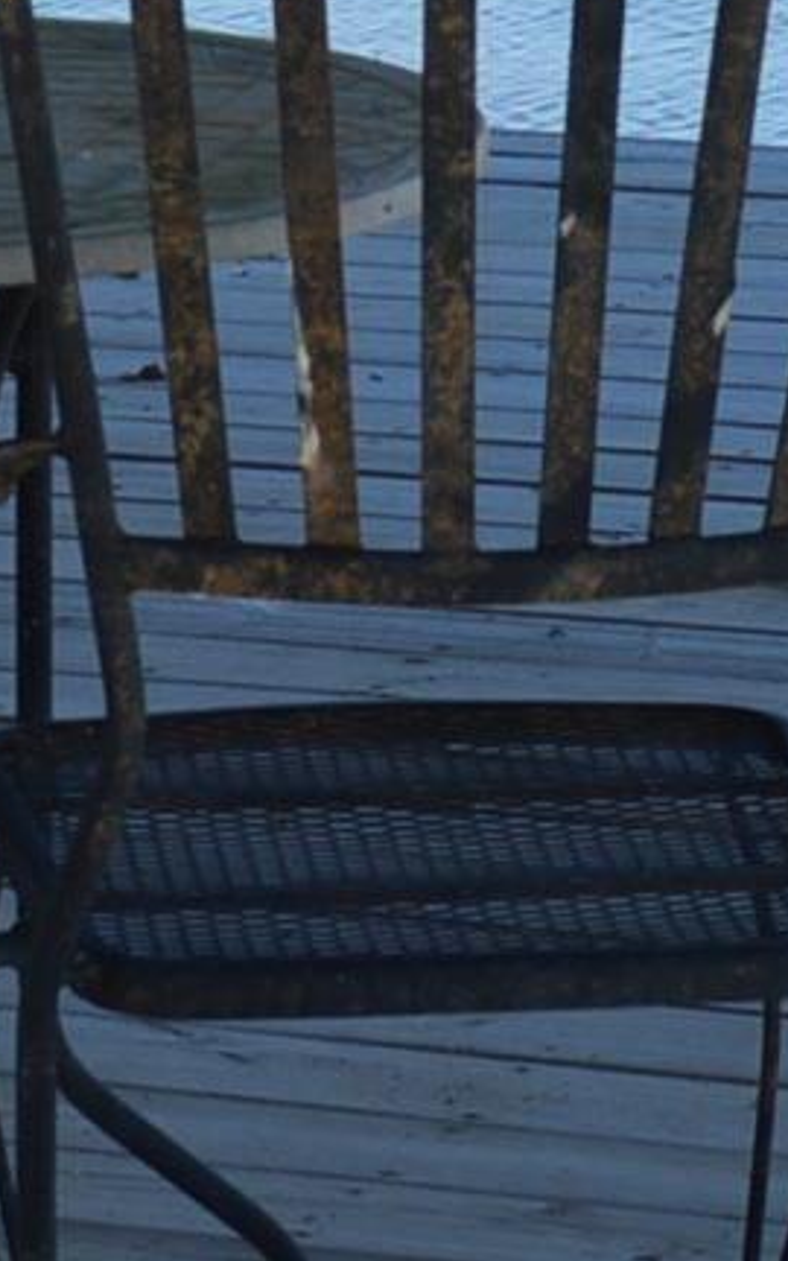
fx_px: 8403
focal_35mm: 245
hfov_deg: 5.4
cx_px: 522
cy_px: -861
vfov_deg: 8.3
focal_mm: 23
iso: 100
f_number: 8
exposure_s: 1/250
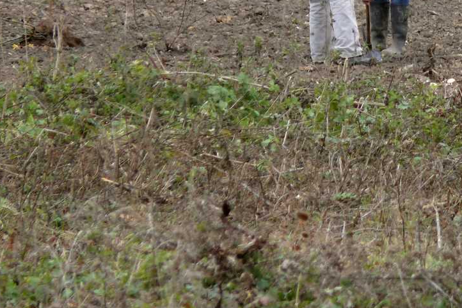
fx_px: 9186
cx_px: 392
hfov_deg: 2.9
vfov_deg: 1.9
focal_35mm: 716
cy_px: -17
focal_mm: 72.9
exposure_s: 1/100
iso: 100
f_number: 3.6
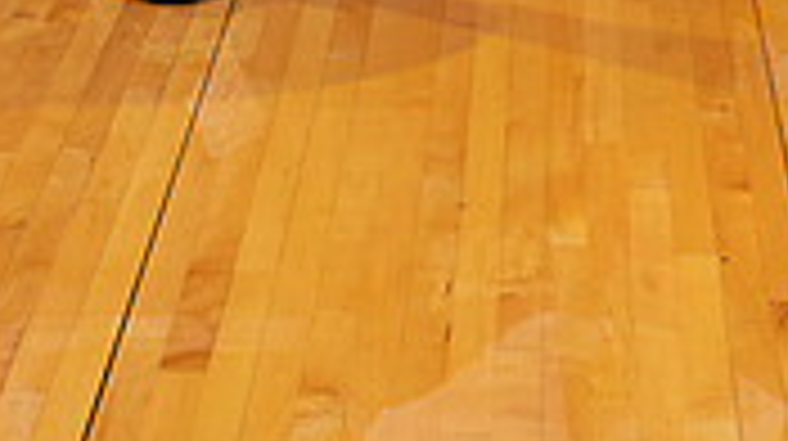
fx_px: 2818
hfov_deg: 15.9
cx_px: 554
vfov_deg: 8.4
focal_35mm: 135
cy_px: -518
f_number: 7.1
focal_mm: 50
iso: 320
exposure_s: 1/320
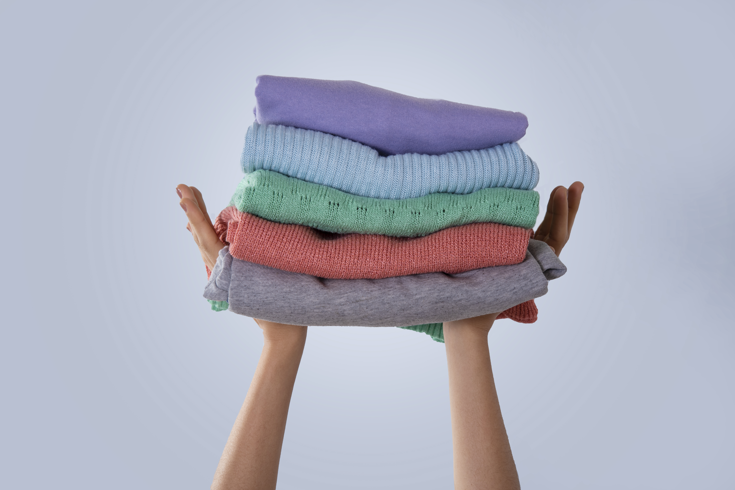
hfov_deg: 24.5
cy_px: 244
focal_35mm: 83
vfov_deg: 16.5
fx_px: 1694
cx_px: 368
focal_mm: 82
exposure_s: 1/125
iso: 250
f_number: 8
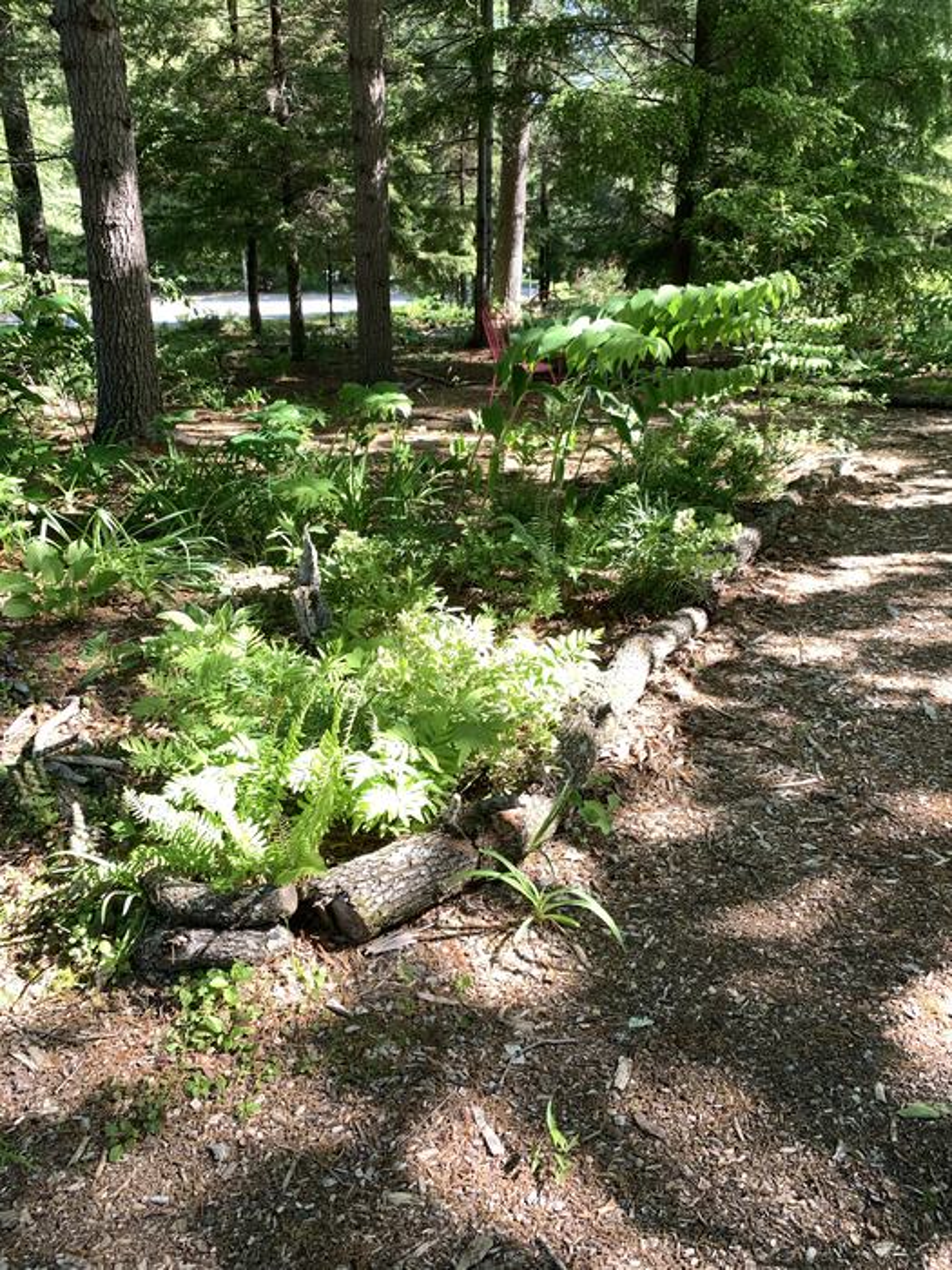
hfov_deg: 53.1
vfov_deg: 67.3
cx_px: 476
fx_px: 953
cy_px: 635
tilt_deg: -23.8
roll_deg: +0.5
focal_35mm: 26
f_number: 1.8
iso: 25
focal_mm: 4.25
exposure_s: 1/123
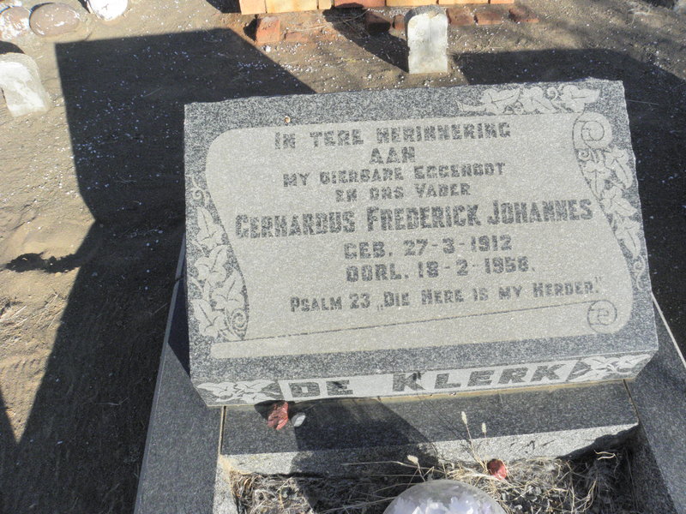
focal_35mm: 26
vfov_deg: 53.1
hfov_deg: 67.3
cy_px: 257
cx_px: 343
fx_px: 515
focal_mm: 4.6
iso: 200
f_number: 6.3
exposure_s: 1/640
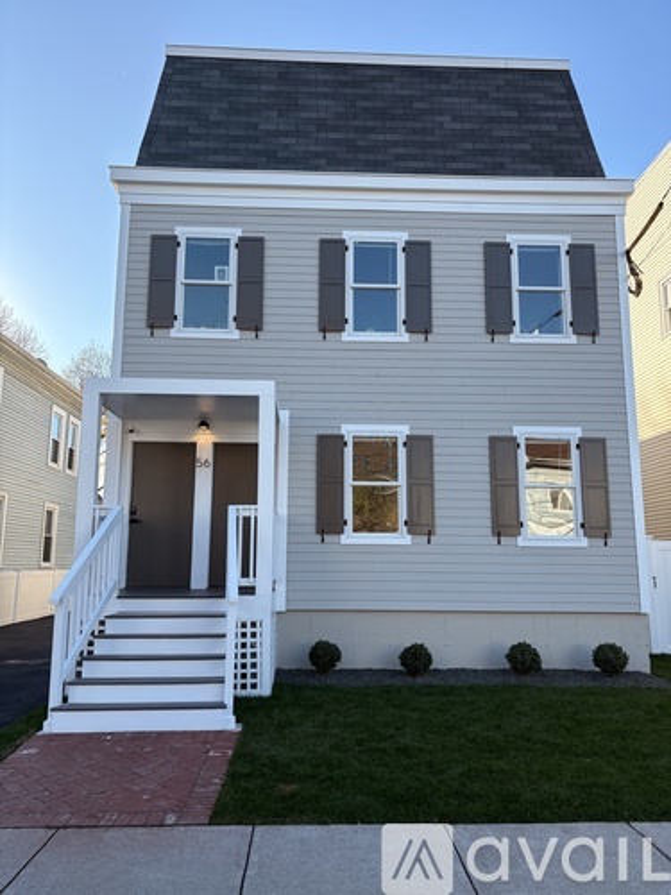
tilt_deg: +10.2
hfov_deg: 53.1
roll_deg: -0.8
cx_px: 336
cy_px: 448
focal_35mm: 26
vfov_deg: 67.3
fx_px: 672
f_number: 1.6
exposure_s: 1/1217
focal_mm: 5.96
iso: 64
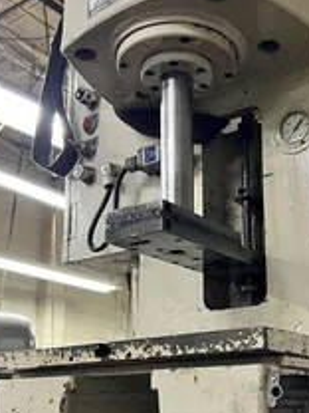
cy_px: 250
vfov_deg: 38.0
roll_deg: +0.1
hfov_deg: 28.9
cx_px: 206
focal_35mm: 50
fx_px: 595
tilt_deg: +15.7
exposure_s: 1/60
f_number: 1.5
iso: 500
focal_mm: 5.7
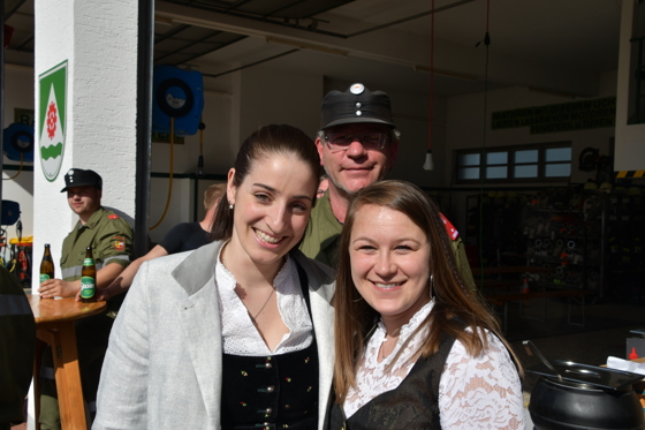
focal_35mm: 39
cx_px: 322
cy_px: 215
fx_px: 699
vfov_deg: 34.2
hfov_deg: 49.6
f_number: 10
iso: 100
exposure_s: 1/400
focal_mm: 26
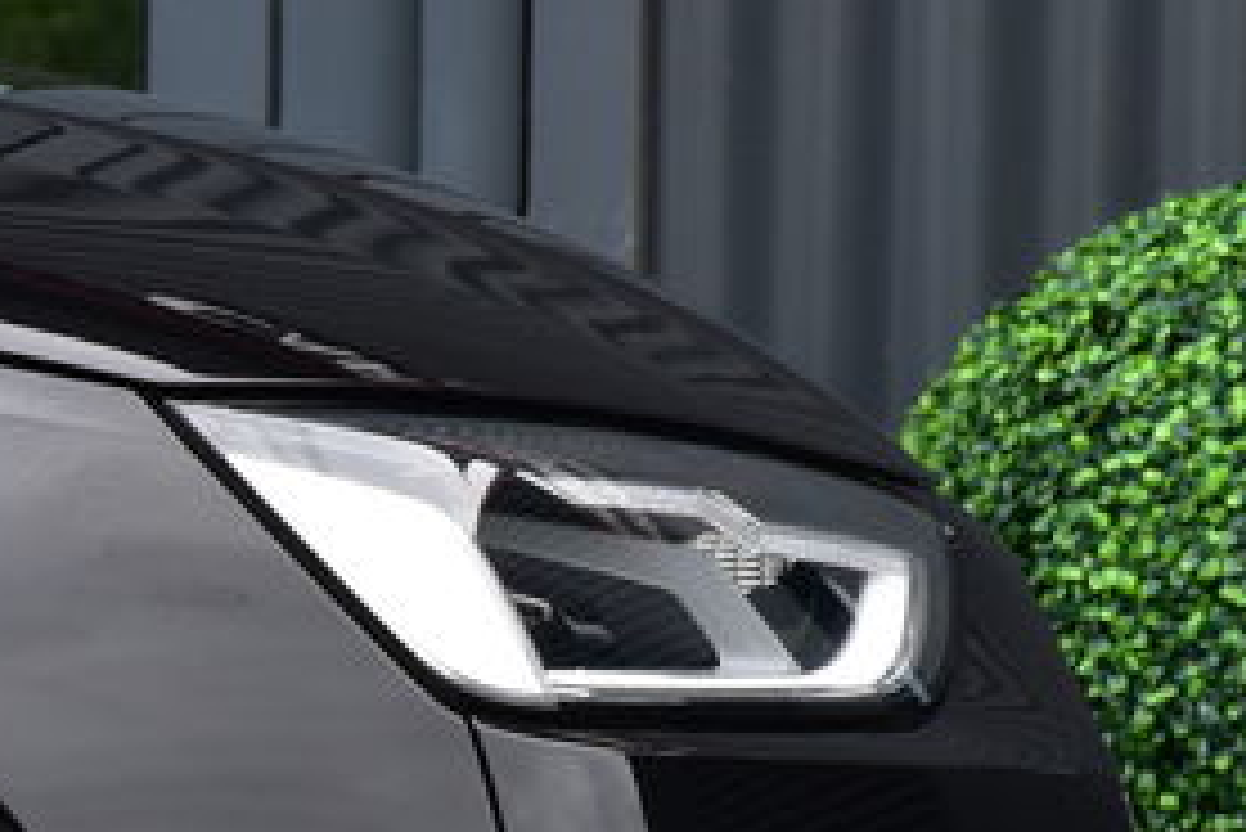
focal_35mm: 487
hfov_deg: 4.2
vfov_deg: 2.8
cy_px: 1230
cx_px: -544
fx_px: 16864
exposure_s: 1/200
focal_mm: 90
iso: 400
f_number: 10
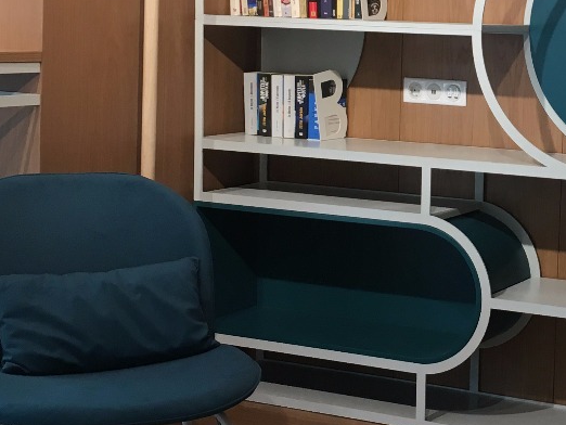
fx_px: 1309
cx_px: 554
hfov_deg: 23.5
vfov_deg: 18.3
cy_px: 114
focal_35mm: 80
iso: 64
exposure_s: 1/33
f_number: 2.2
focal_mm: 4.15
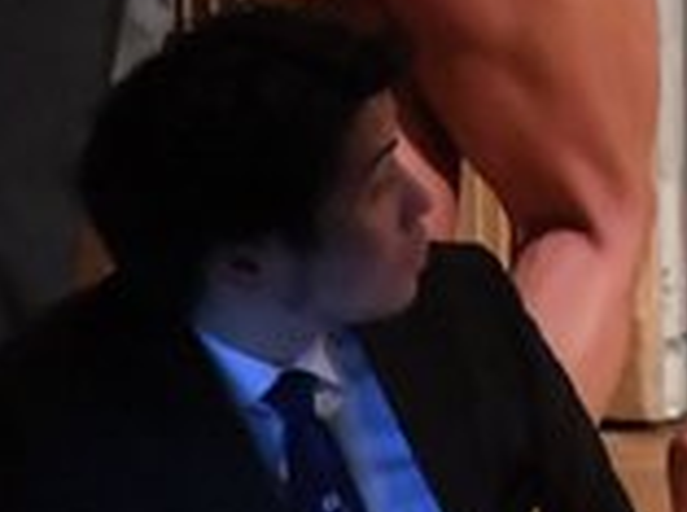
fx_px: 26850
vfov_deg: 1.1
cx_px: 1442
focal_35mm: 1356
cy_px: -359
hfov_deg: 1.5
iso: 10000
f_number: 5.6
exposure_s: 1/400
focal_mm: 190
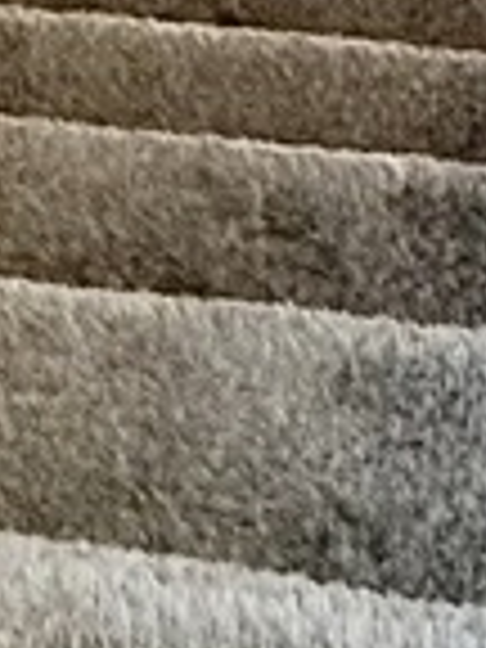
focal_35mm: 105
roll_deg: -0.7
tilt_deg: -17.1
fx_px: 1966
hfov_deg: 14.0
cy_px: -1598
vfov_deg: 9.7
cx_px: 76
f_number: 2.2
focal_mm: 2.22
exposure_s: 1/99
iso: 160
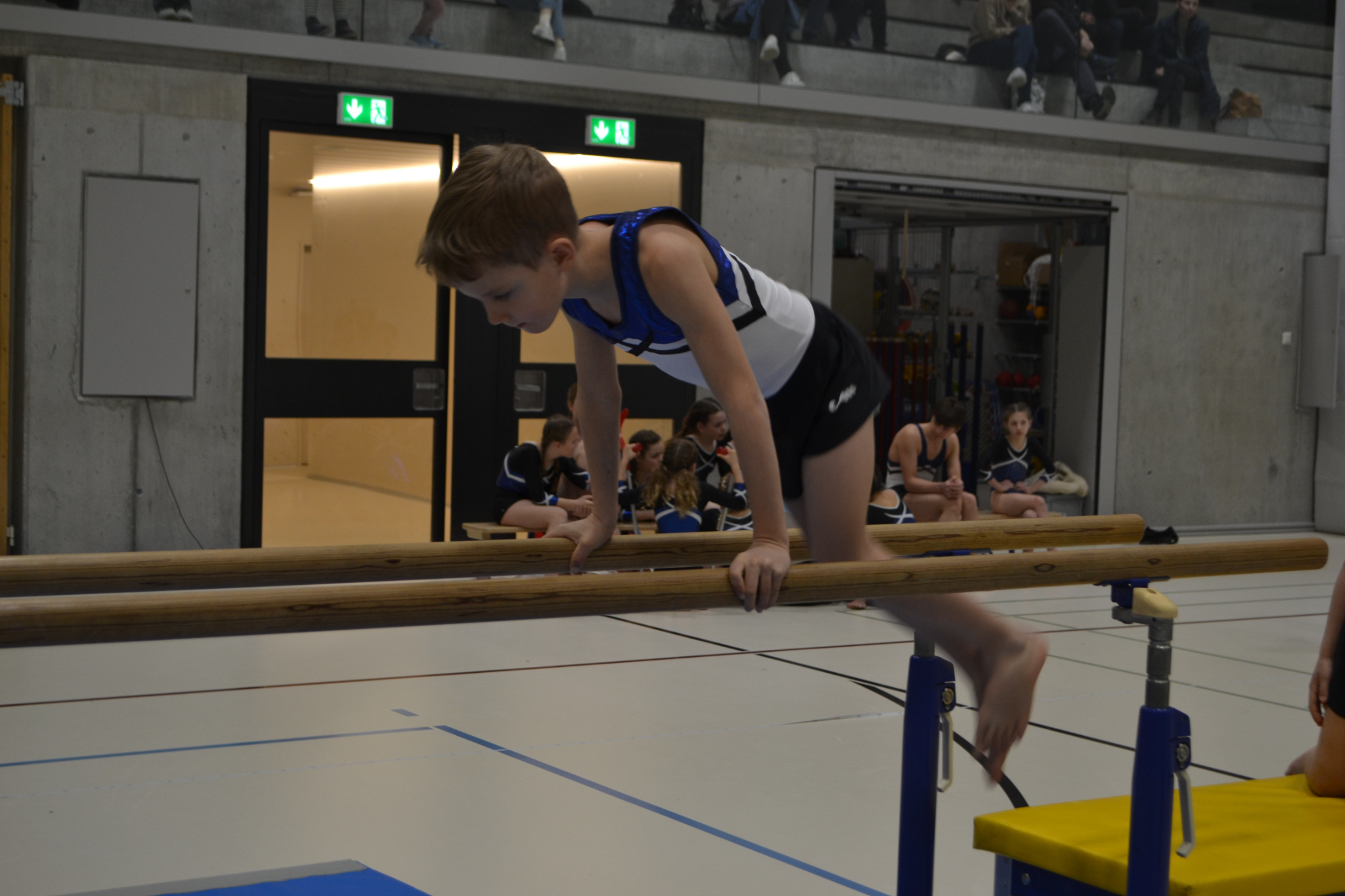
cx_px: 672
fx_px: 2017
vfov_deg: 25.1
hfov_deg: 36.9
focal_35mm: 54
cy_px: 448
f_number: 5
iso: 400
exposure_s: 1/80
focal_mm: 36
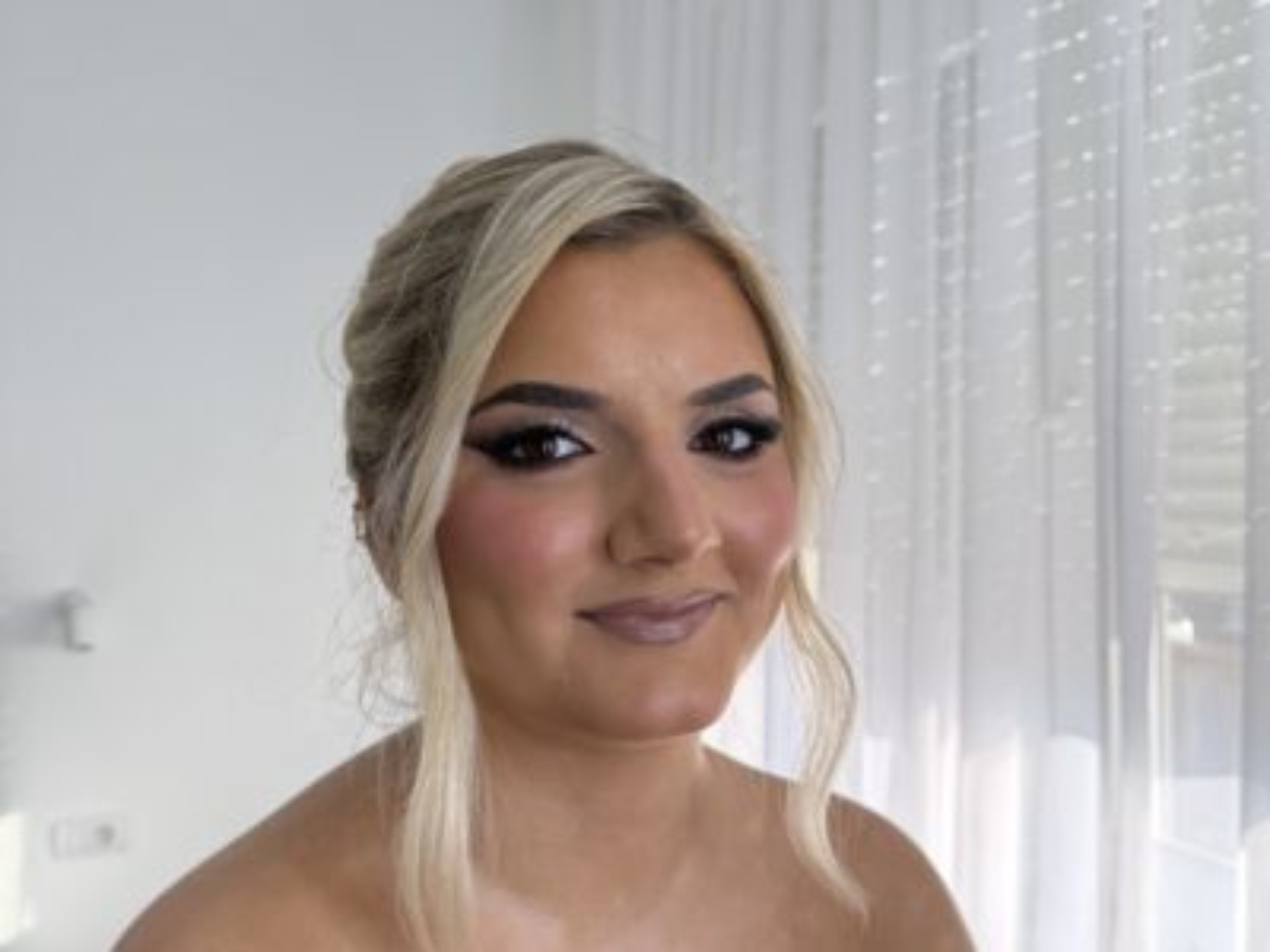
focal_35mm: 24
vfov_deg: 56.8
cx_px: 635
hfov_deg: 71.6
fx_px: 881
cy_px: 476
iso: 100
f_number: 1.78
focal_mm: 6.76
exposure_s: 1/317
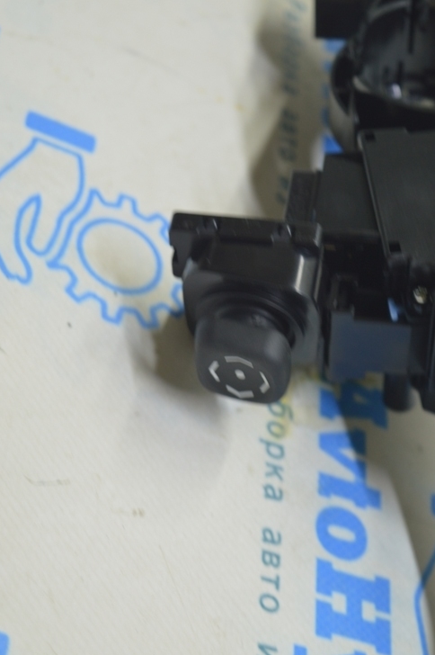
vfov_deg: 26.7
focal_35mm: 76
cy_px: 315
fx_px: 1380
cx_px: 222
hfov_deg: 17.9
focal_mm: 48
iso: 400
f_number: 5.6
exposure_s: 1/20
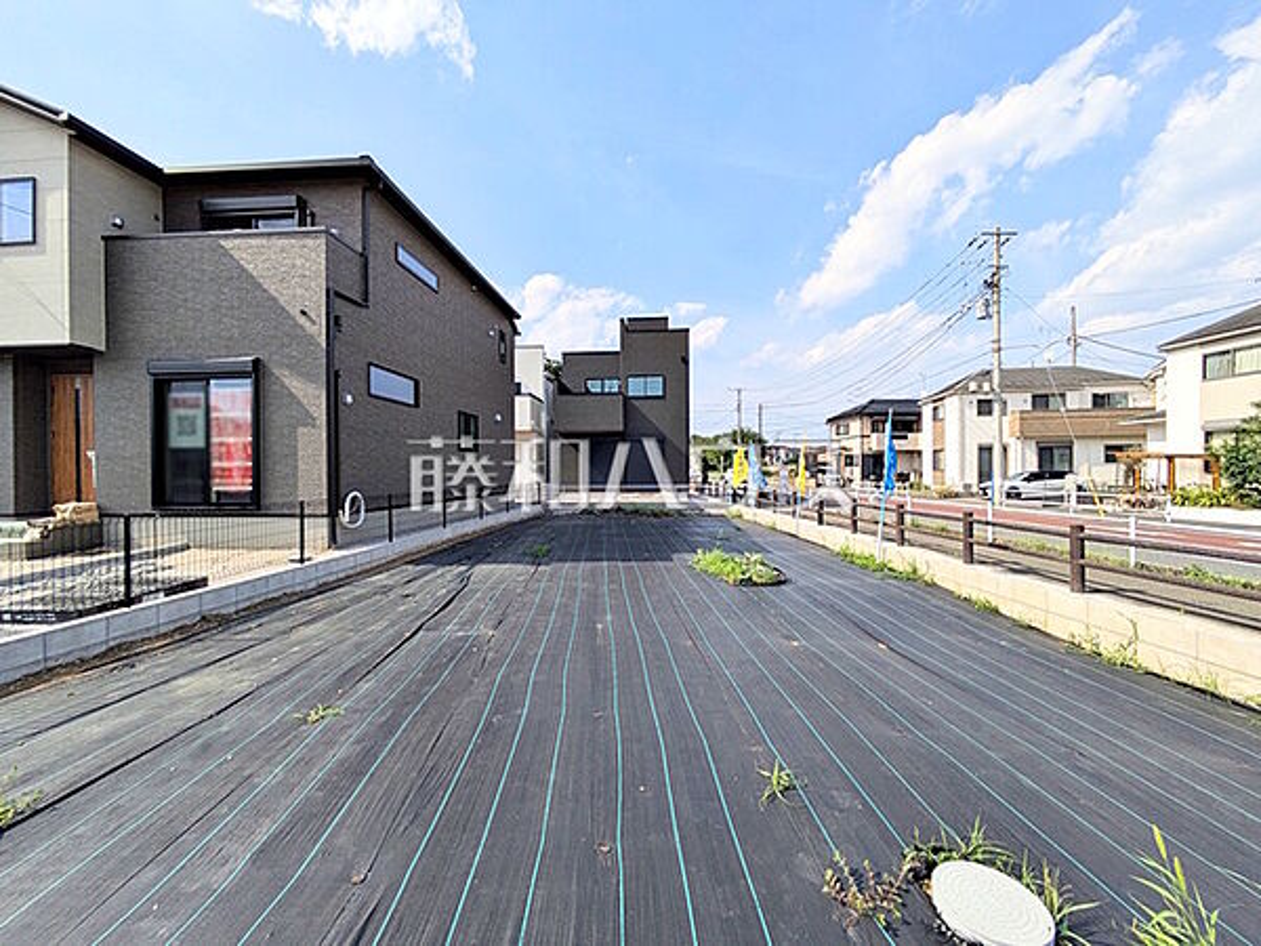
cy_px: 473
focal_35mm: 14
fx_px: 510
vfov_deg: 85.7
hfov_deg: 102.1
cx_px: 630
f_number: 2.2
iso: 48
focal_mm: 1.83
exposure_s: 1/1965
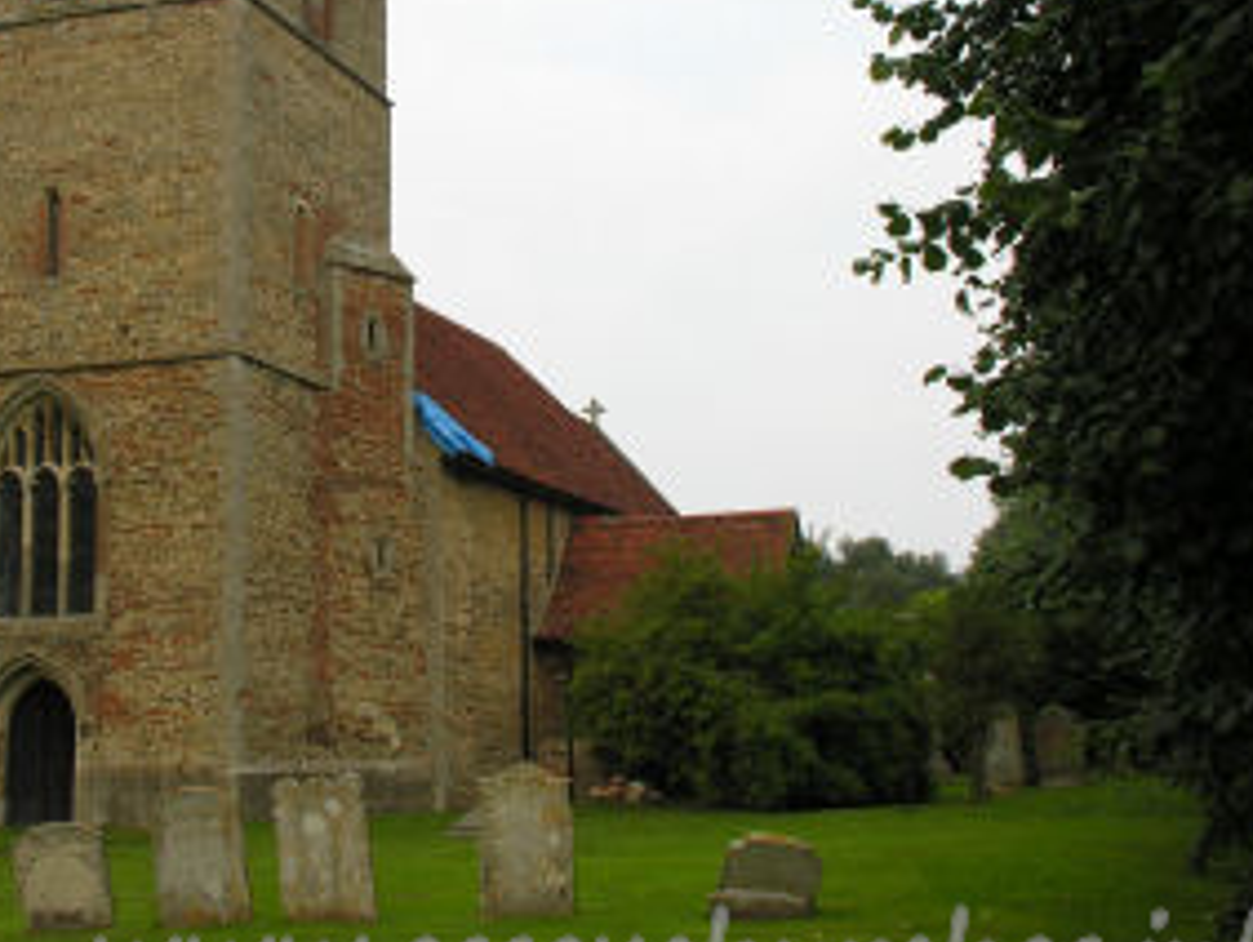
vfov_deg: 25.6
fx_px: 2065
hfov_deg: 33.4
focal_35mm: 57
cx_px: 387
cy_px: 309
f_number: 4.5
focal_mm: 8.9
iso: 50
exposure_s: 1/109
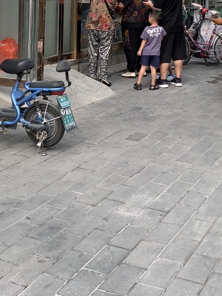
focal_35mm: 67
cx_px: 93
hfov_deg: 21.9
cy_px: 19
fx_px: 573
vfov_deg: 27.7
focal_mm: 4.25
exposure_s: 1/404
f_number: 1.8
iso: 25
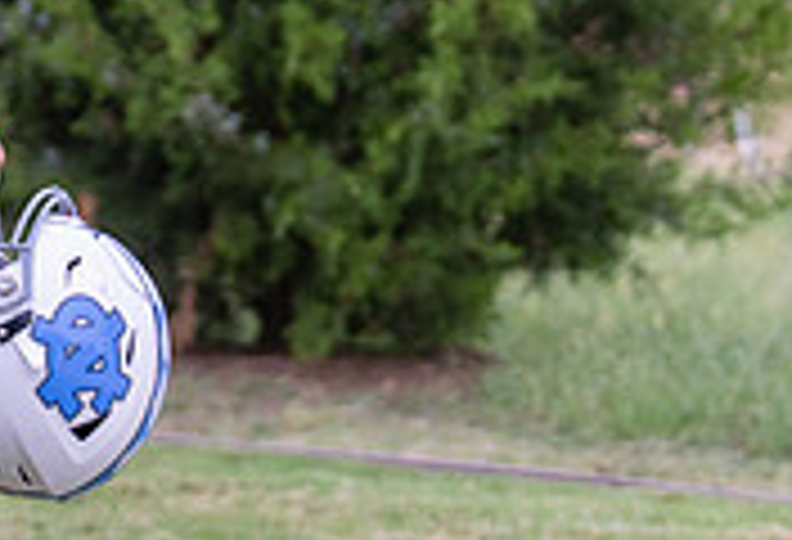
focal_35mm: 259
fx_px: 5738
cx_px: -225
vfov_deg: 5.4
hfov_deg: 7.8
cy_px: -5
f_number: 2.8
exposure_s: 1/320
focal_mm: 70
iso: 640
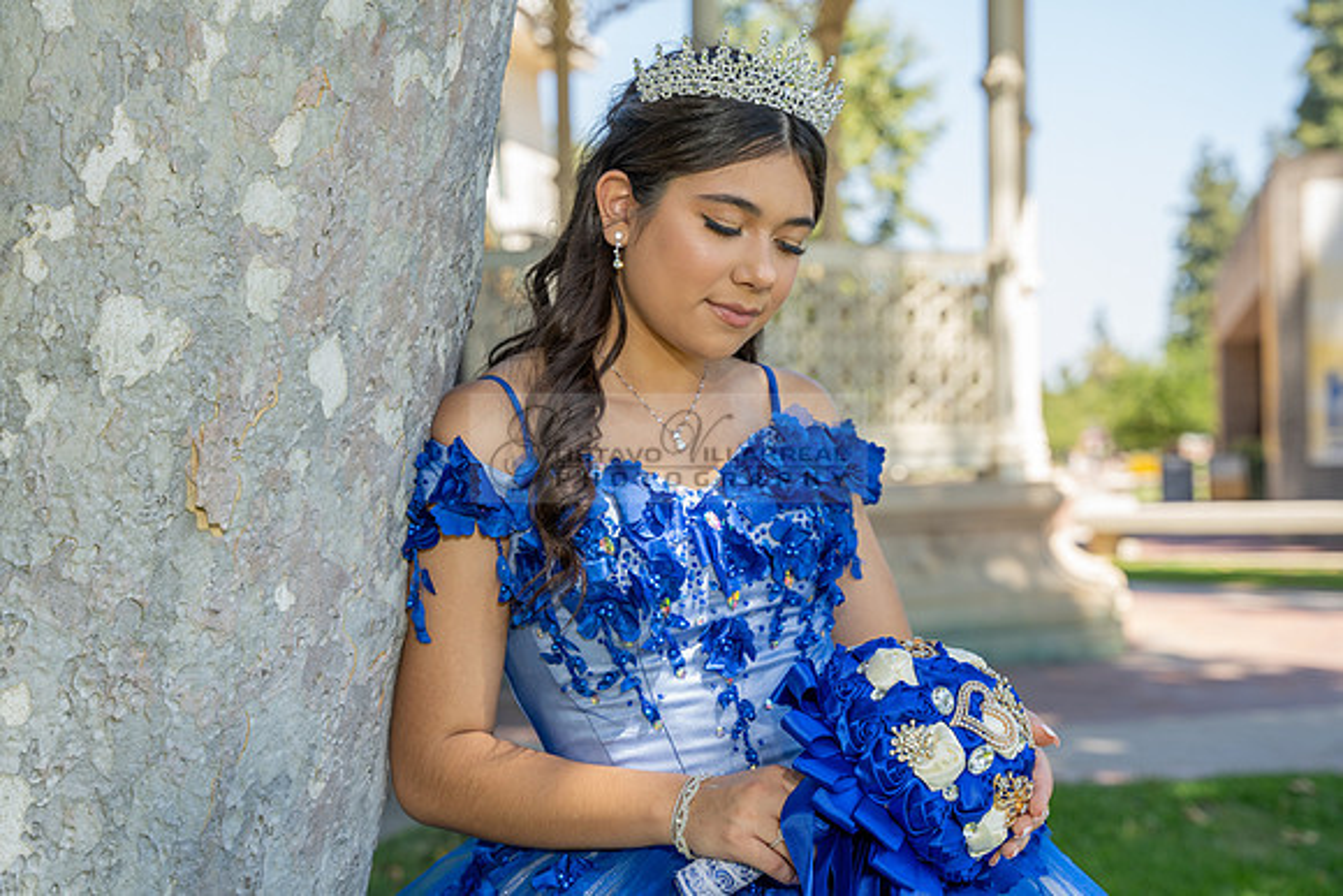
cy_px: 448
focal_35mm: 59
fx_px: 2194
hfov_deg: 34.0
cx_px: 672
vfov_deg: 23.1
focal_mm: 58.8
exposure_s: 1/200
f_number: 4.5
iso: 125
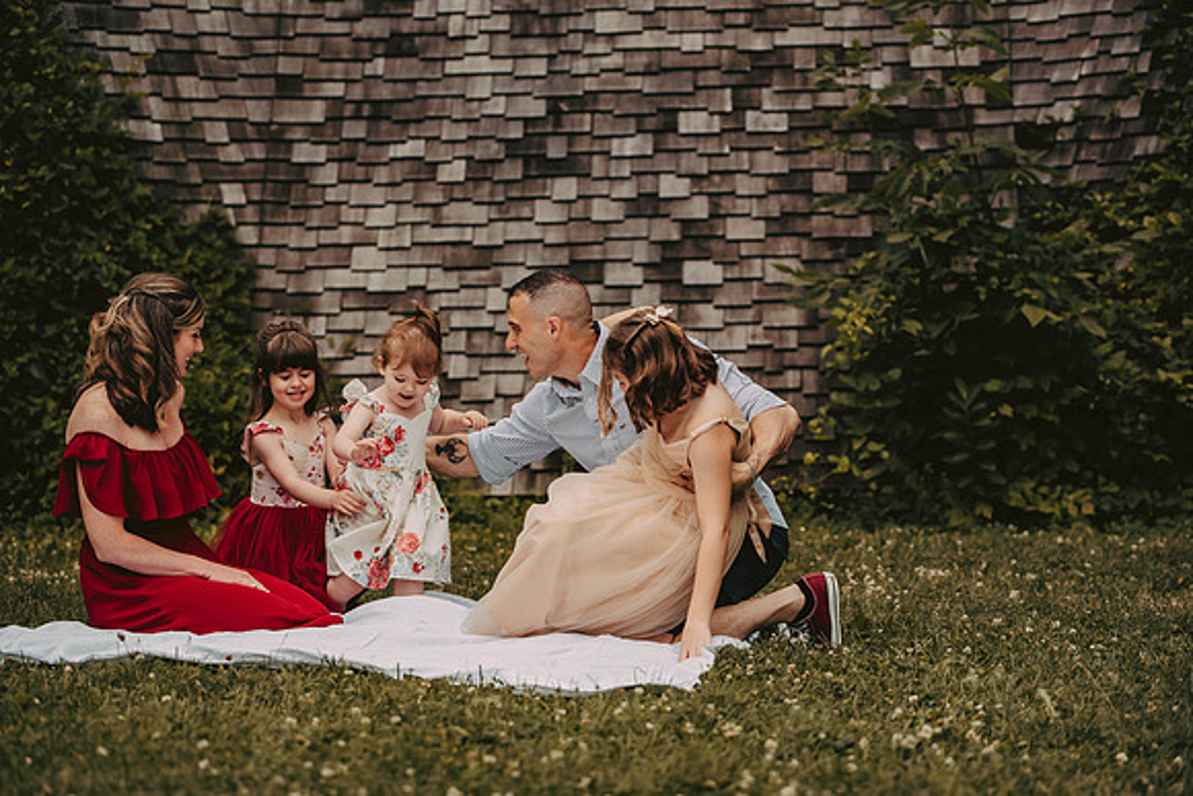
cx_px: 596
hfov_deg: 21.5
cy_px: 398
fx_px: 3149
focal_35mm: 95
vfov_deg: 14.4
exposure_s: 1/4000
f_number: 2.8
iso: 640
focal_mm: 95
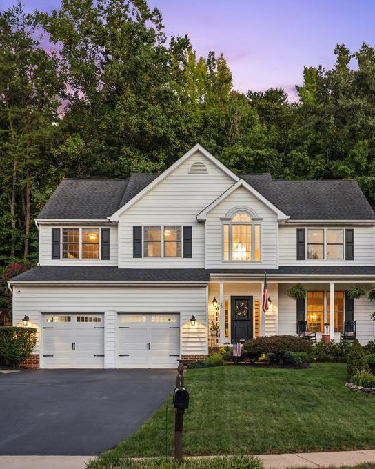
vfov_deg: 44.8
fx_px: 569
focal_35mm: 41
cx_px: 202
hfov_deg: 36.5
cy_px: 235
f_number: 6.3
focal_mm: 29
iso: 125
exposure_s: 1/10
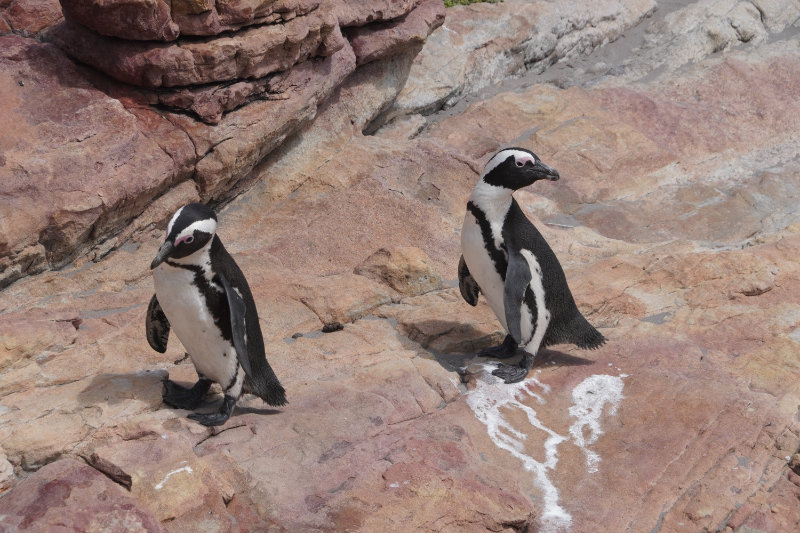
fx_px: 4765
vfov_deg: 6.4
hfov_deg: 9.6
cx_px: 400
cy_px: 266
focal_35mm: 214
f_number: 11
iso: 250
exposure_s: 1/500
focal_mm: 143
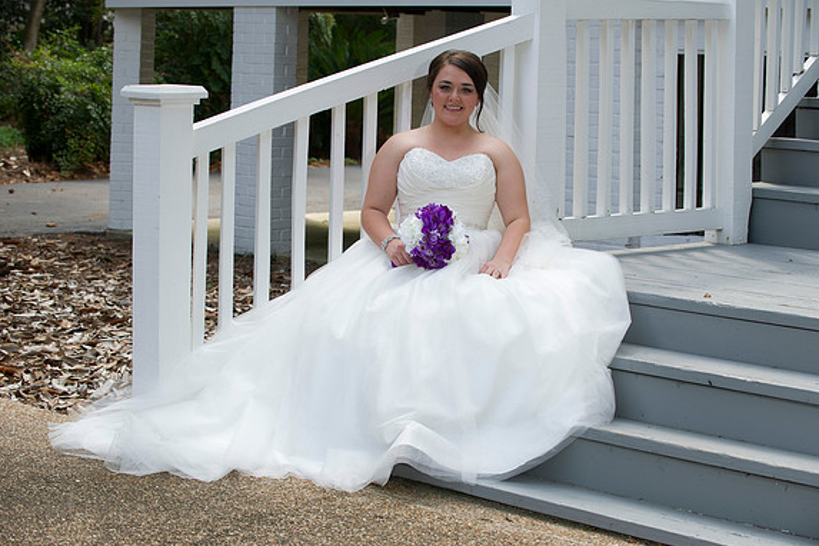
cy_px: 273
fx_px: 1888
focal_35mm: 83
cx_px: 410
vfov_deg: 16.5
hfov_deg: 24.5
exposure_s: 1/200
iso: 320
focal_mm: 82
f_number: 5
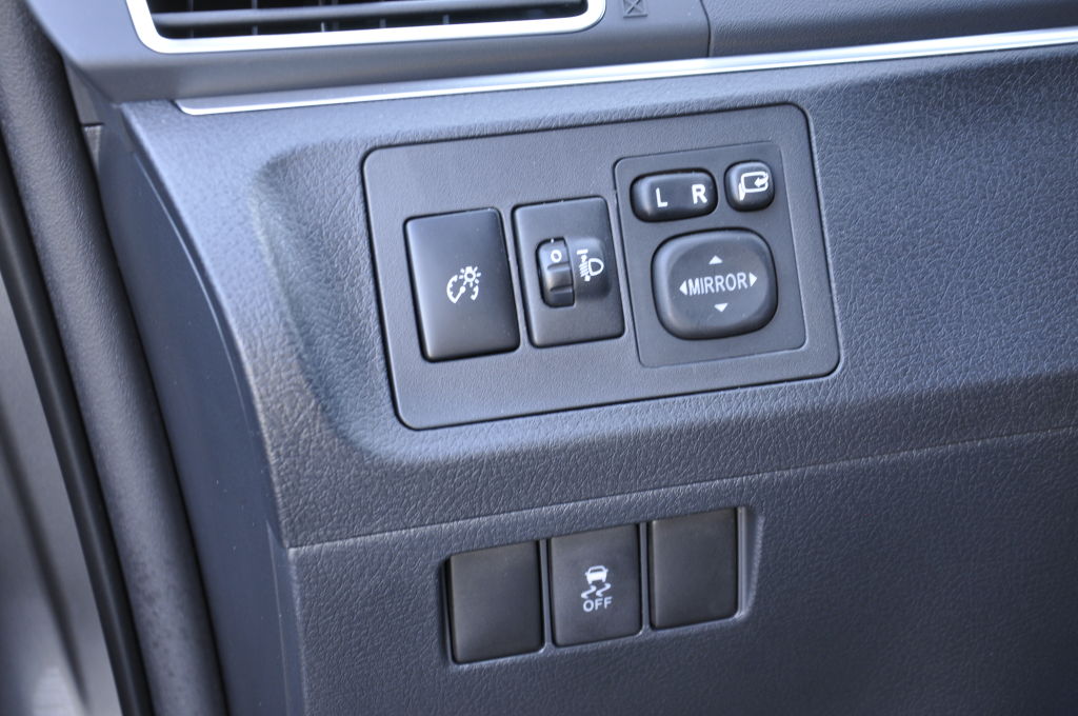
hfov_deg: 33.4
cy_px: 358
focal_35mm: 60
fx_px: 1794
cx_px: 539
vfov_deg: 22.6
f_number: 5
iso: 400
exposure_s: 1/25
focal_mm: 40
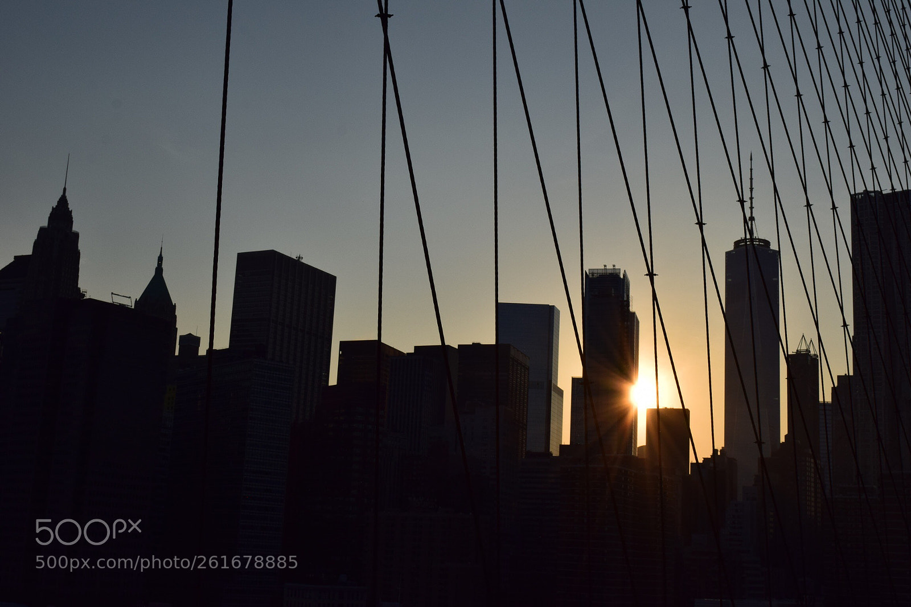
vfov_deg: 28.9
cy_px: 304
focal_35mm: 46
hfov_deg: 42.3
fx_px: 1176
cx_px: 456
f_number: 14
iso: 200
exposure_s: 1/1600
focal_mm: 31
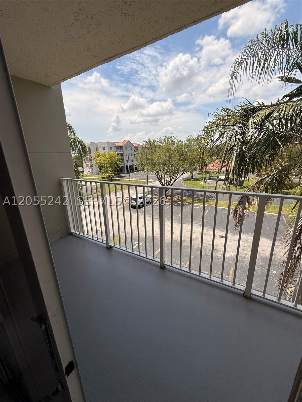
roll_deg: +2.1
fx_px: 163
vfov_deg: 102.1
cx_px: 151
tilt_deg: -15.6
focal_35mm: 14
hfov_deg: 85.7
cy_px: 201
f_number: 2.2
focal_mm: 2.22
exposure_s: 1/2410
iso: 50
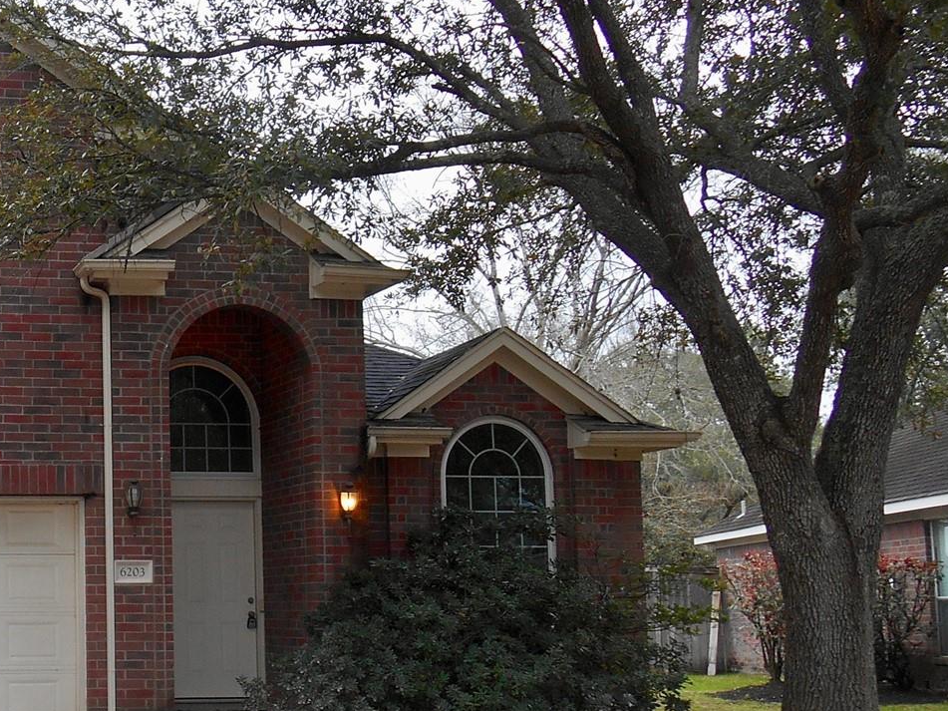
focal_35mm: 56
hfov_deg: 31.2
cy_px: 467
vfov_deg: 26.0
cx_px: -47
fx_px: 1533
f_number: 3.4
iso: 80
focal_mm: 4.7
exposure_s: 1/50
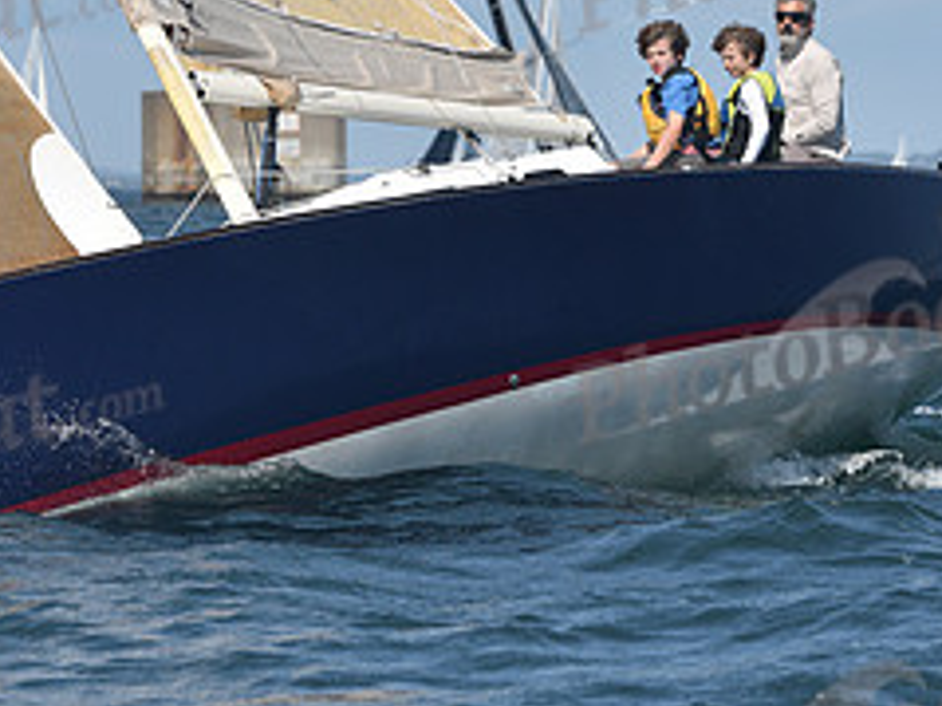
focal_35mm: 303
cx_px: 370
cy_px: 191
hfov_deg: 6.5
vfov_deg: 4.9
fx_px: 8241
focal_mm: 130
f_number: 5.6
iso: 250
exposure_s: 1/1000
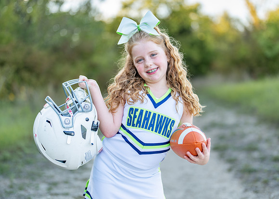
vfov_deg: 24.6
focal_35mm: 58
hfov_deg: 34.0
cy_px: 99
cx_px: 151
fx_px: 456
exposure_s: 1/800
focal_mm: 50
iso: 100
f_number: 1.2
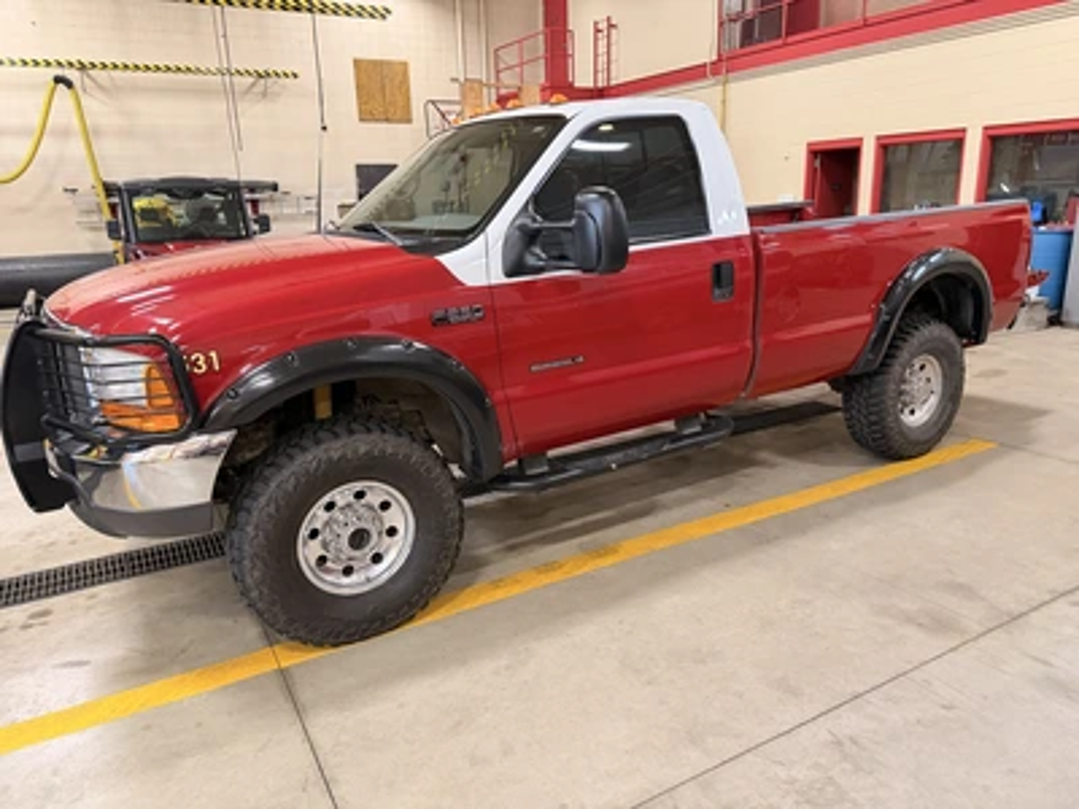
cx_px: 540
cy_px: 404
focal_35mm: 24
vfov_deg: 56.8
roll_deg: +1.1
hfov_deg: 71.6
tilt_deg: -14.0
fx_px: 748
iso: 640
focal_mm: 6.76
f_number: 1.78
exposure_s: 1/60
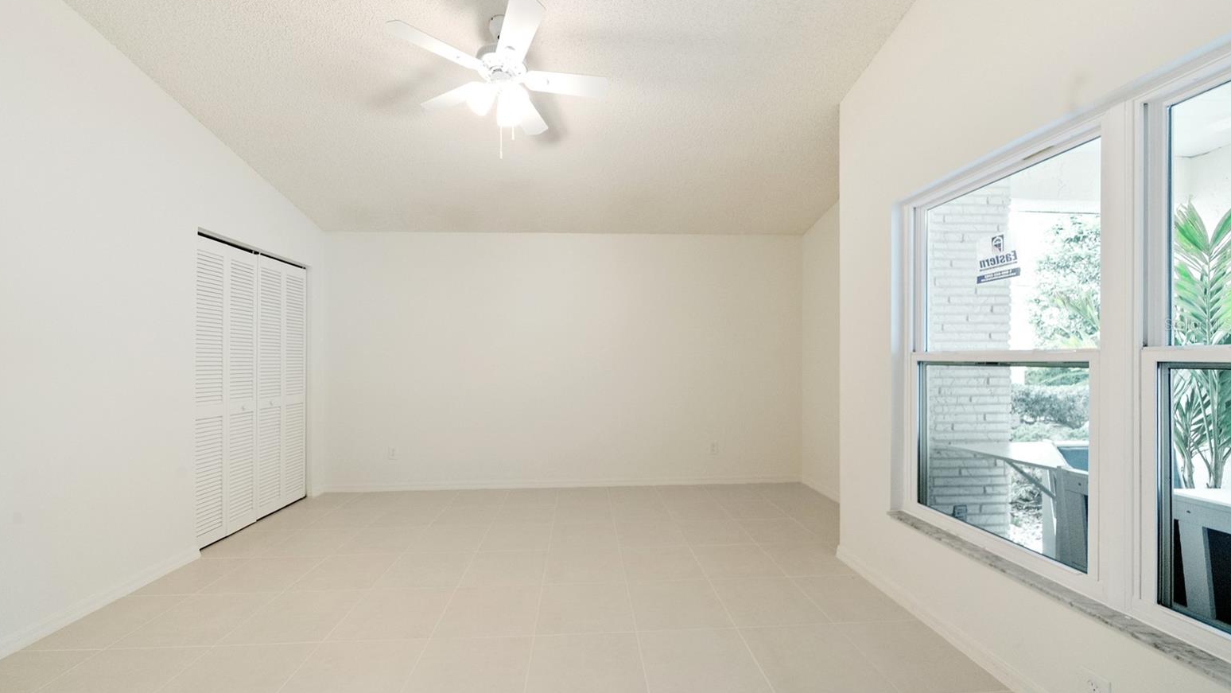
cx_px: 599
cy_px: 324
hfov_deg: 110.8
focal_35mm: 13
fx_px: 424
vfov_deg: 78.3
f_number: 9
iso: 4000
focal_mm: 12
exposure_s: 1/30
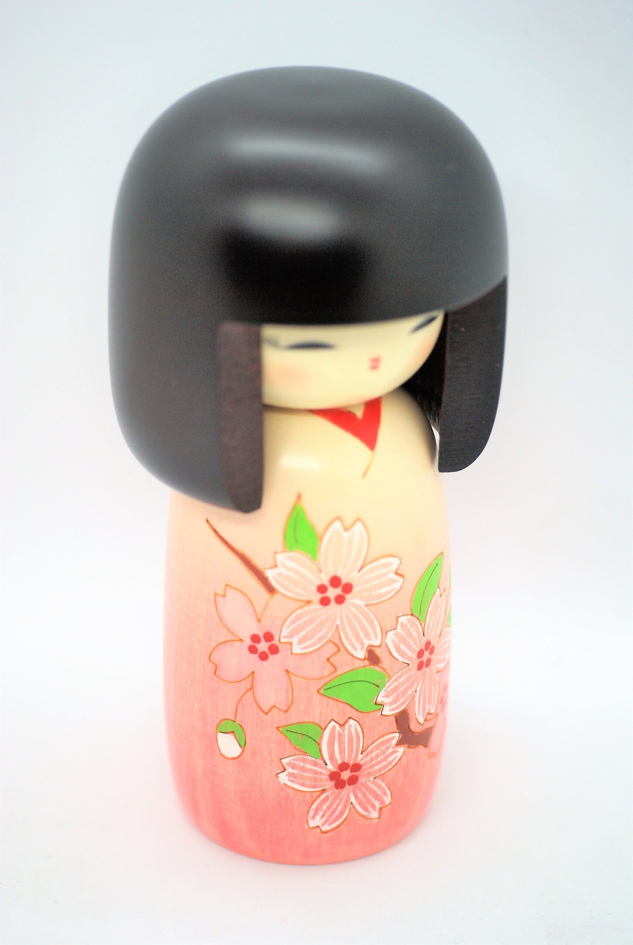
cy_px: 472
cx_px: 316
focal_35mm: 75
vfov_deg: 27.0
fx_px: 1972
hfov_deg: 18.2
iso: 200
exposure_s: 1/80
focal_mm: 50
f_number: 2.8
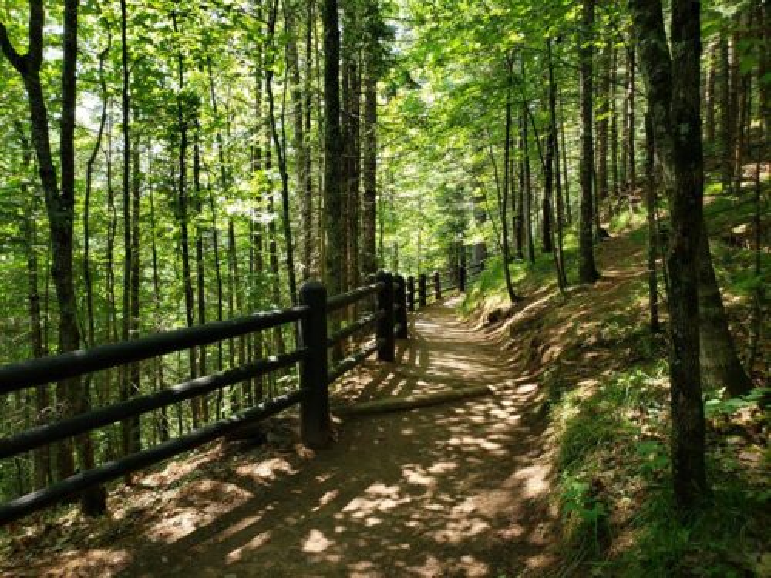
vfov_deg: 53.1
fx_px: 579
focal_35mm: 26
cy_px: 289
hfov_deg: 67.3
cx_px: 386
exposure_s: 1/120
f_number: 2.4
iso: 100
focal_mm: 4.3
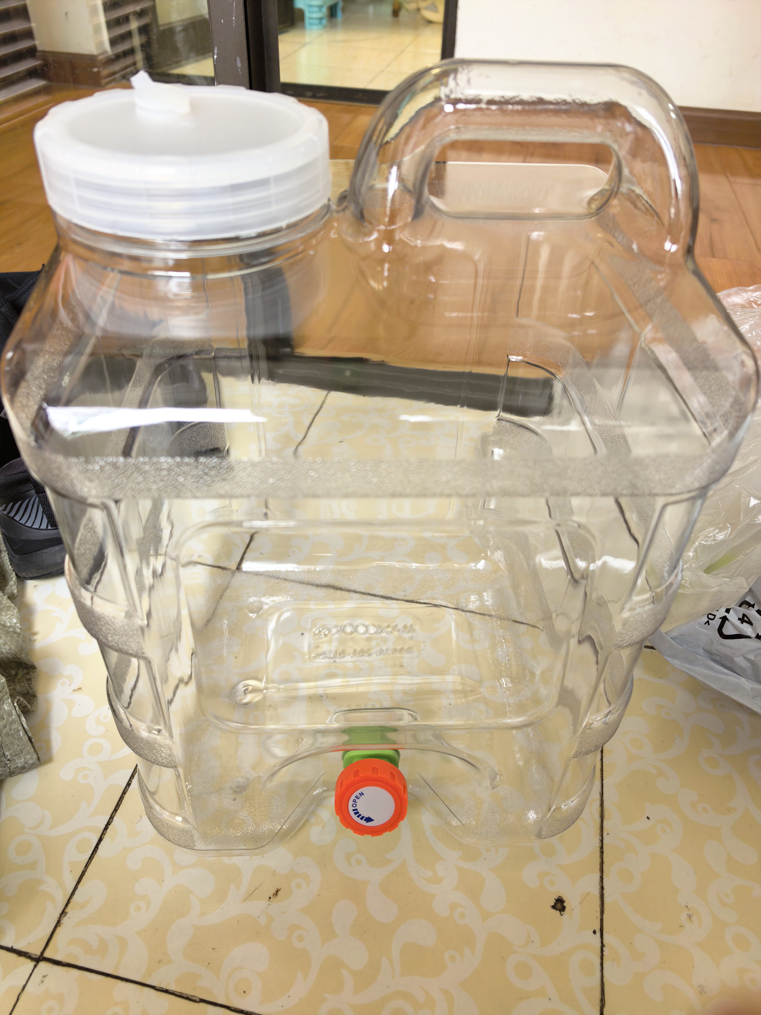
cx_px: 380
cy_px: 508
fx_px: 703
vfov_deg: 71.6
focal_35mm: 24
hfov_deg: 56.8
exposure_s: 1/50
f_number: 2
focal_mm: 6.98
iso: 200
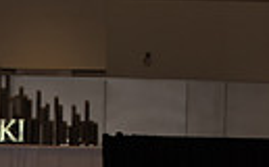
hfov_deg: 8.4
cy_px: 453
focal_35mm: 249
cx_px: -26
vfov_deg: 5.0
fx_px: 1821
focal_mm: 70
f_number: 9
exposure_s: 1/250
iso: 800
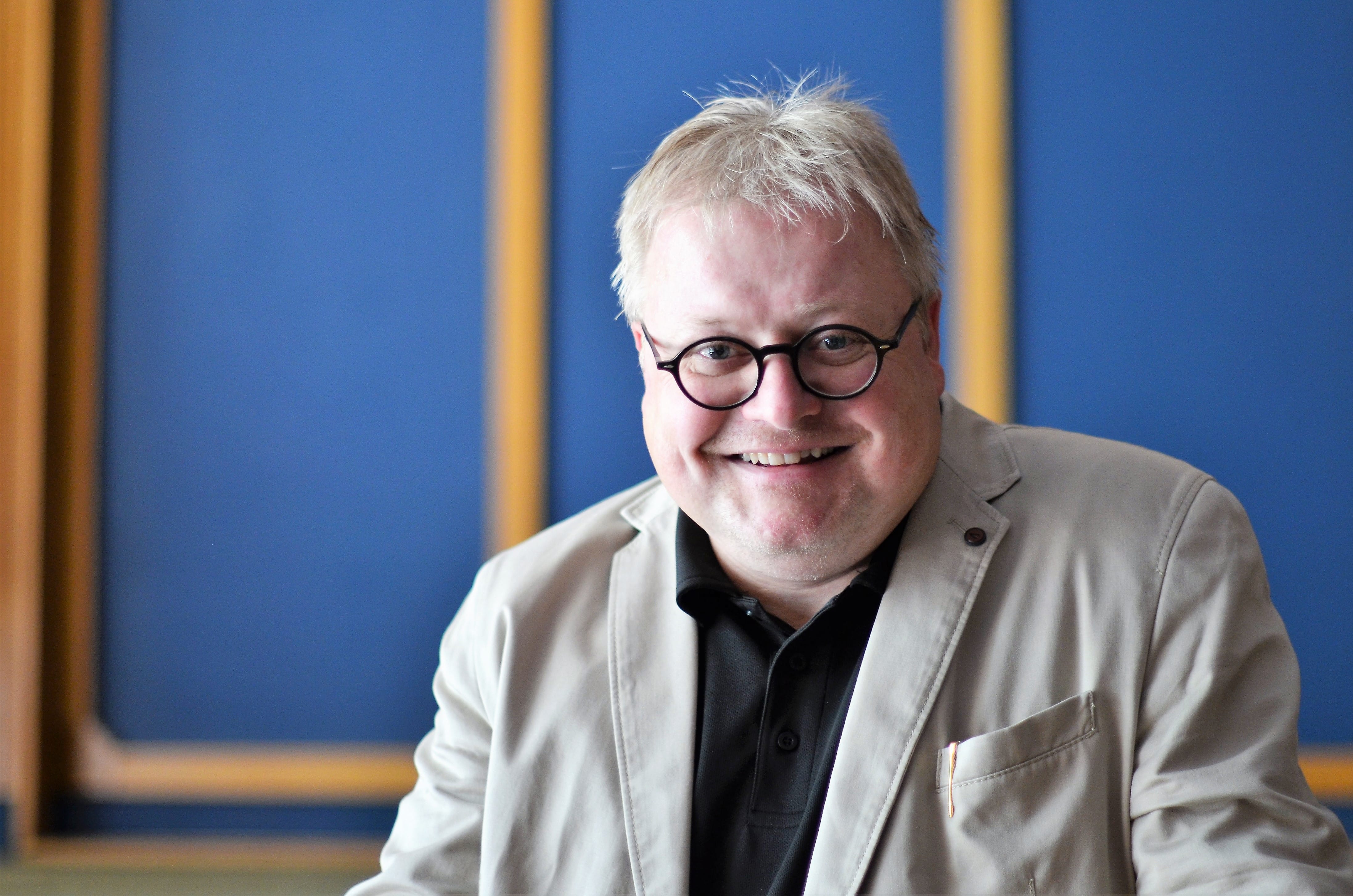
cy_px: 448
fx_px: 2813
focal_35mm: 75
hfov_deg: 27.0
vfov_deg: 18.1
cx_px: 676
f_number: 1.4
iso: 400
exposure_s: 1/125
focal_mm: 50
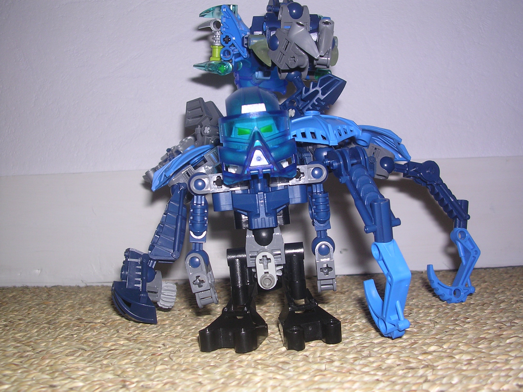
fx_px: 574
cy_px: 196
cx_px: 262
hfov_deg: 49.0
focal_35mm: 38
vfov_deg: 37.7
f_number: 2.8
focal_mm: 5.8
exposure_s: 1/60.1
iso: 100
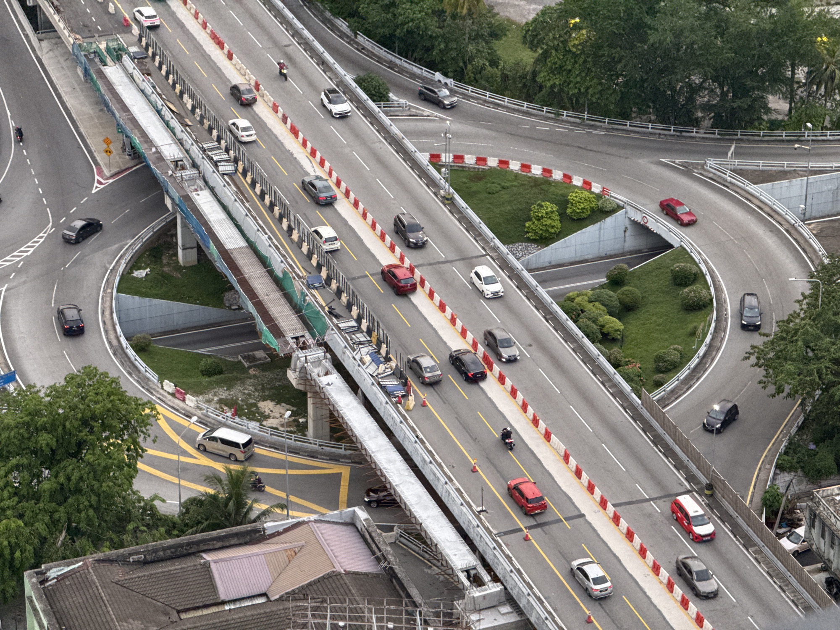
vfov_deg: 12.3
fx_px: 2912
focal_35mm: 120
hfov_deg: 16.4
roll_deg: -0.9
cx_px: 420
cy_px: 315
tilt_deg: -29.6
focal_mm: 15.66
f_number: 2.8
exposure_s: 1/99
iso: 250
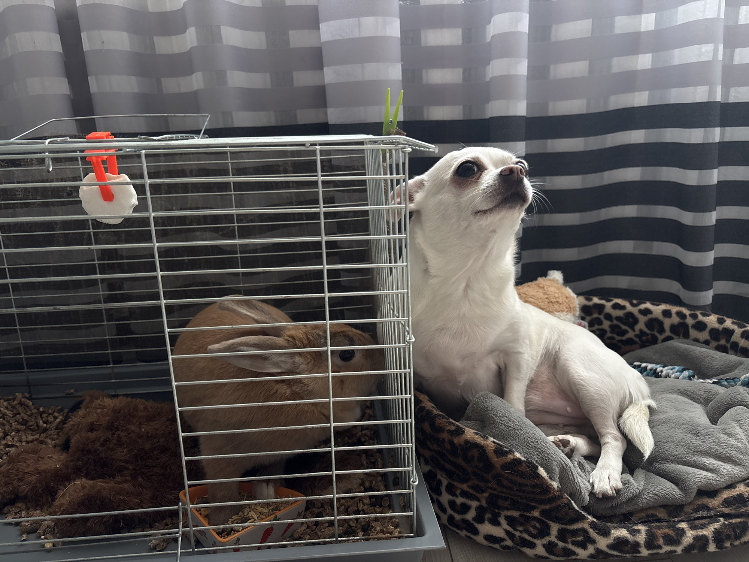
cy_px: 281
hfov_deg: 67.3
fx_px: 563
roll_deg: +2.6
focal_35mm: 26
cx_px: 374
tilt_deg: -16.5
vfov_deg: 53.1
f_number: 1.6
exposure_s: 1/74
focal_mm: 5.96
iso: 125
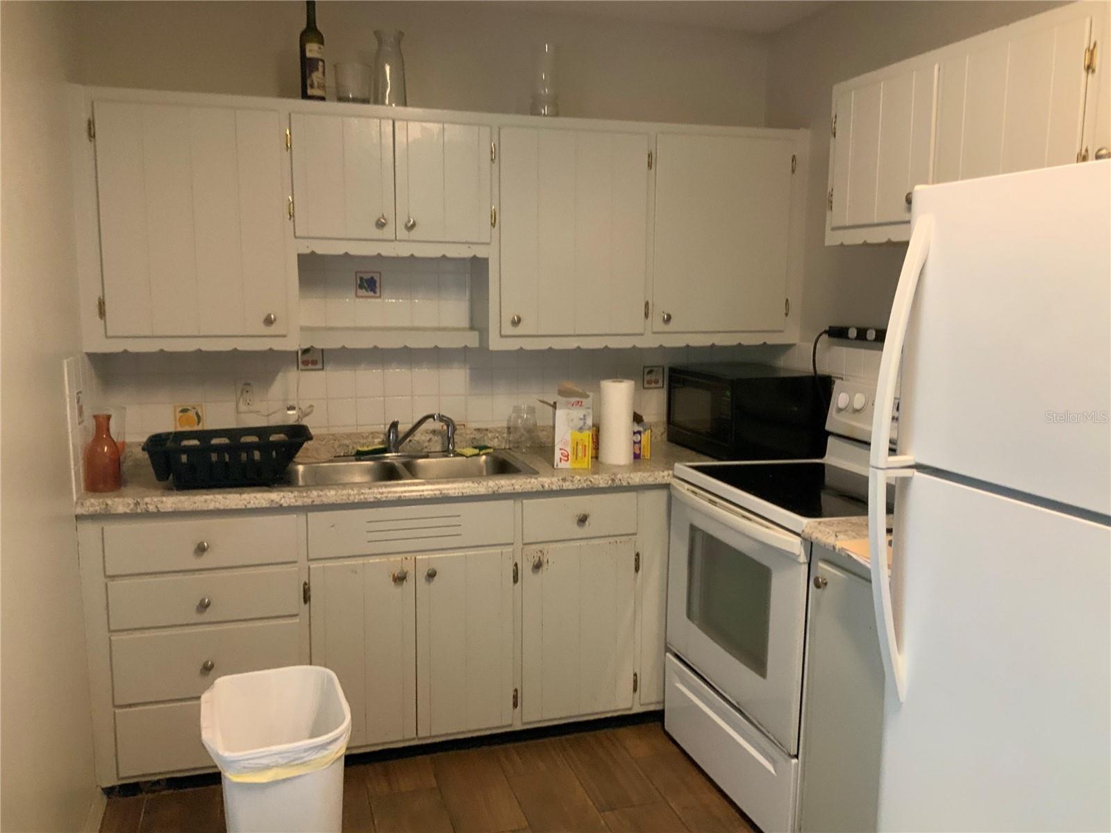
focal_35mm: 29
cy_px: 416
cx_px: 556
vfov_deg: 48.2
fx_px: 931
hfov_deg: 61.7
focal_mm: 3
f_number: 1.8
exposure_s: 1/60
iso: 200
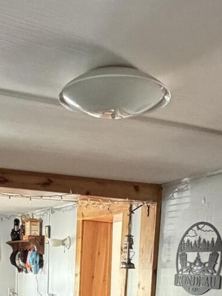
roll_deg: -3.1
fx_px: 479
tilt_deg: -9.6
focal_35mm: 56
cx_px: 86
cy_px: 353
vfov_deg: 29.6
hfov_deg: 26.0
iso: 640
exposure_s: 1/60
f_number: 2.2
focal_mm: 2.22
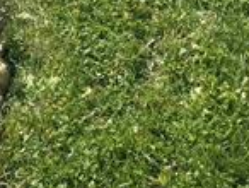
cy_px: -171
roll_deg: +1.4
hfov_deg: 18.7
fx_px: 757
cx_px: 107
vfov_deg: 12.6
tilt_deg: -21.0
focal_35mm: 105
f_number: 1.78
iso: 80
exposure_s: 1/2959
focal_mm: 6.76
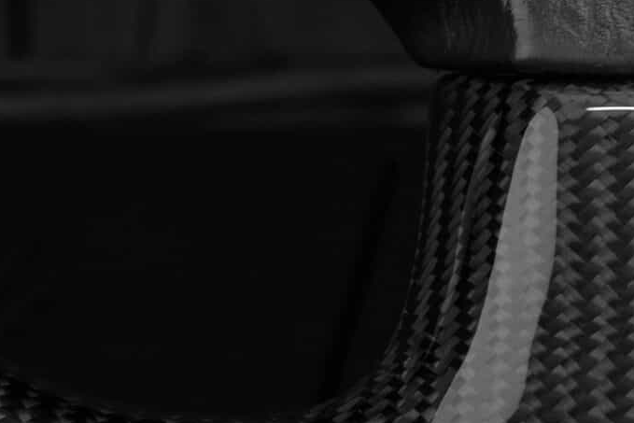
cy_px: 178
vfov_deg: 6.9
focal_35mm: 198
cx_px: 698
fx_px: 3485
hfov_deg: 10.3
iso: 500
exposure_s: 1/125
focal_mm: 35
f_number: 6.3
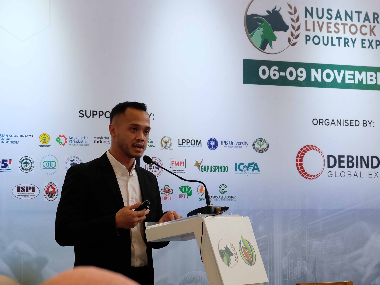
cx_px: 170
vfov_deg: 14.1
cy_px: 147
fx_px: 1153
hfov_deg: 18.7
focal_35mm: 105
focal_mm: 46.3
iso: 2000
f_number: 4
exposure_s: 1/160
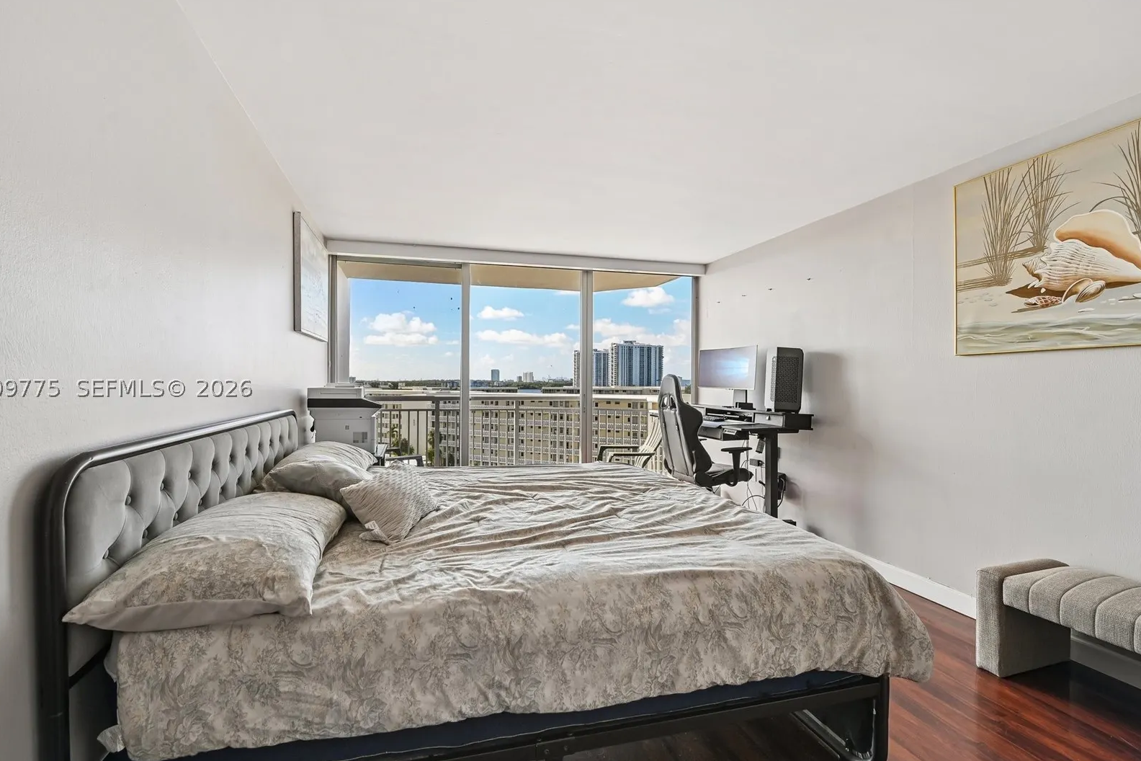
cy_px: 387
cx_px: 535
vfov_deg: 77.3
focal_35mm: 15
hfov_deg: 100.3
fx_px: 475
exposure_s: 1/160
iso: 100
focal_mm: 14
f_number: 8
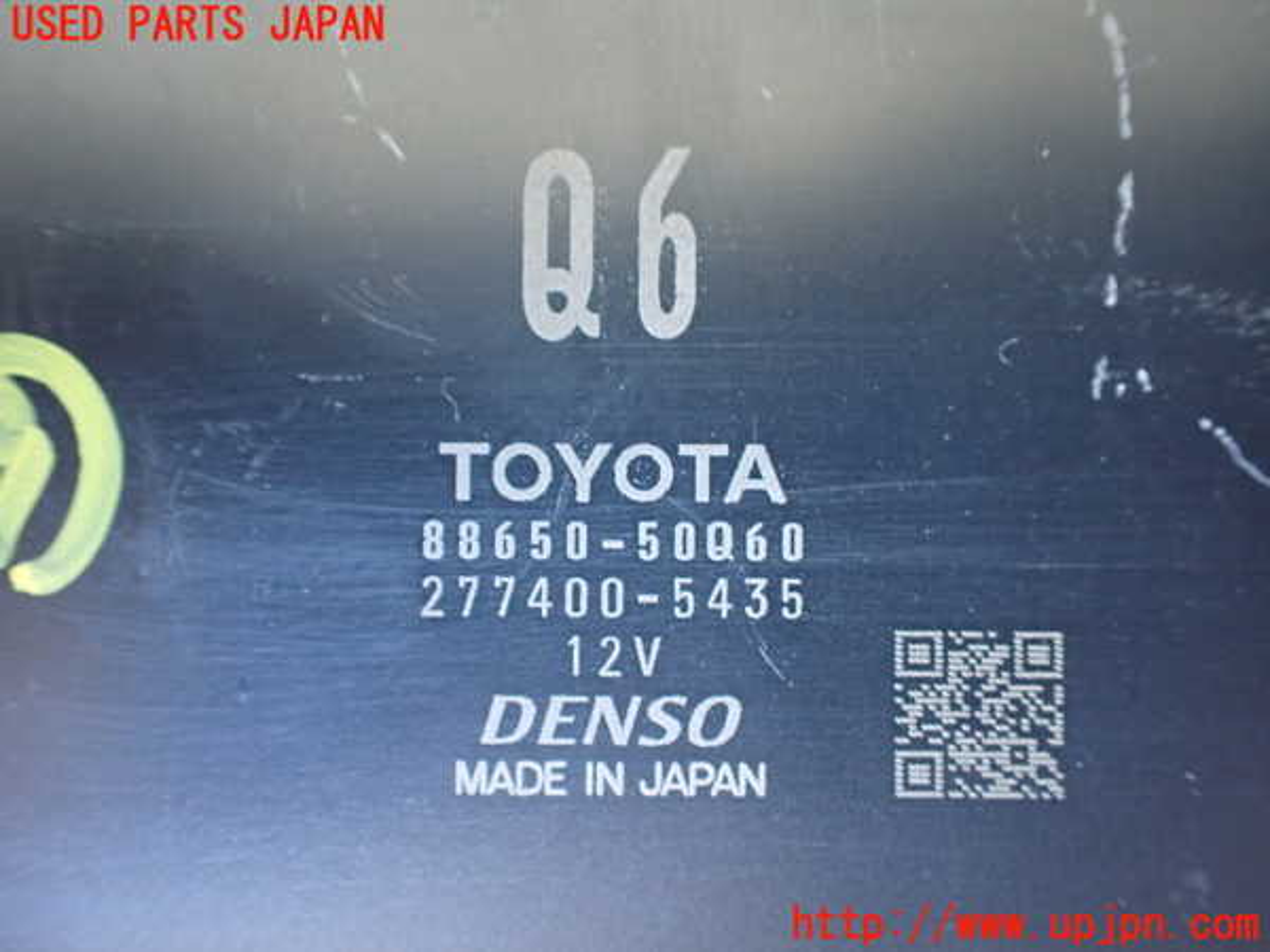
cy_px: 476
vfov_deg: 46.8
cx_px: 635
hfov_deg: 60.0
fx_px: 1101
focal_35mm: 30
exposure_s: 1/30
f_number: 2.3
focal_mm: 5.4
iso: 800
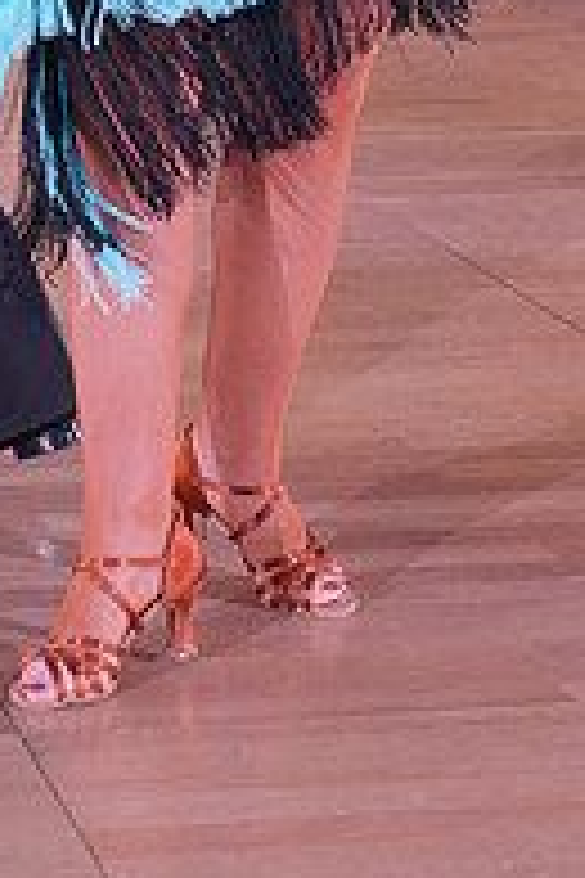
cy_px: -374
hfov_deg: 9.2
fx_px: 3632
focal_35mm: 149
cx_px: 92
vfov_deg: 13.1
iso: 2500
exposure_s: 1/400
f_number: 4
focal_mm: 50
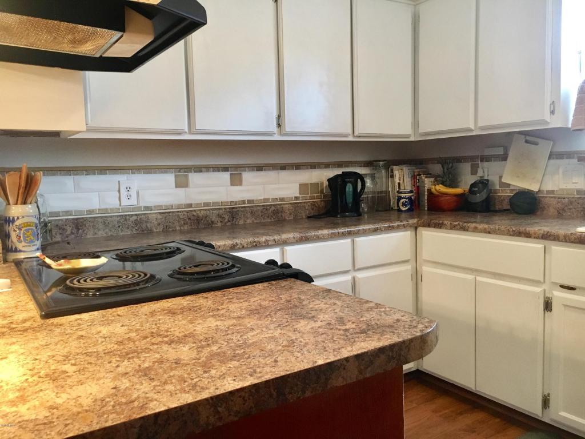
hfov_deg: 61.7
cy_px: 220
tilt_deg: -5.3
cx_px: 292
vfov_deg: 48.2
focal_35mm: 29
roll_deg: +2.1
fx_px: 490
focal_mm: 4.15
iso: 200
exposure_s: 1/24
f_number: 2.2
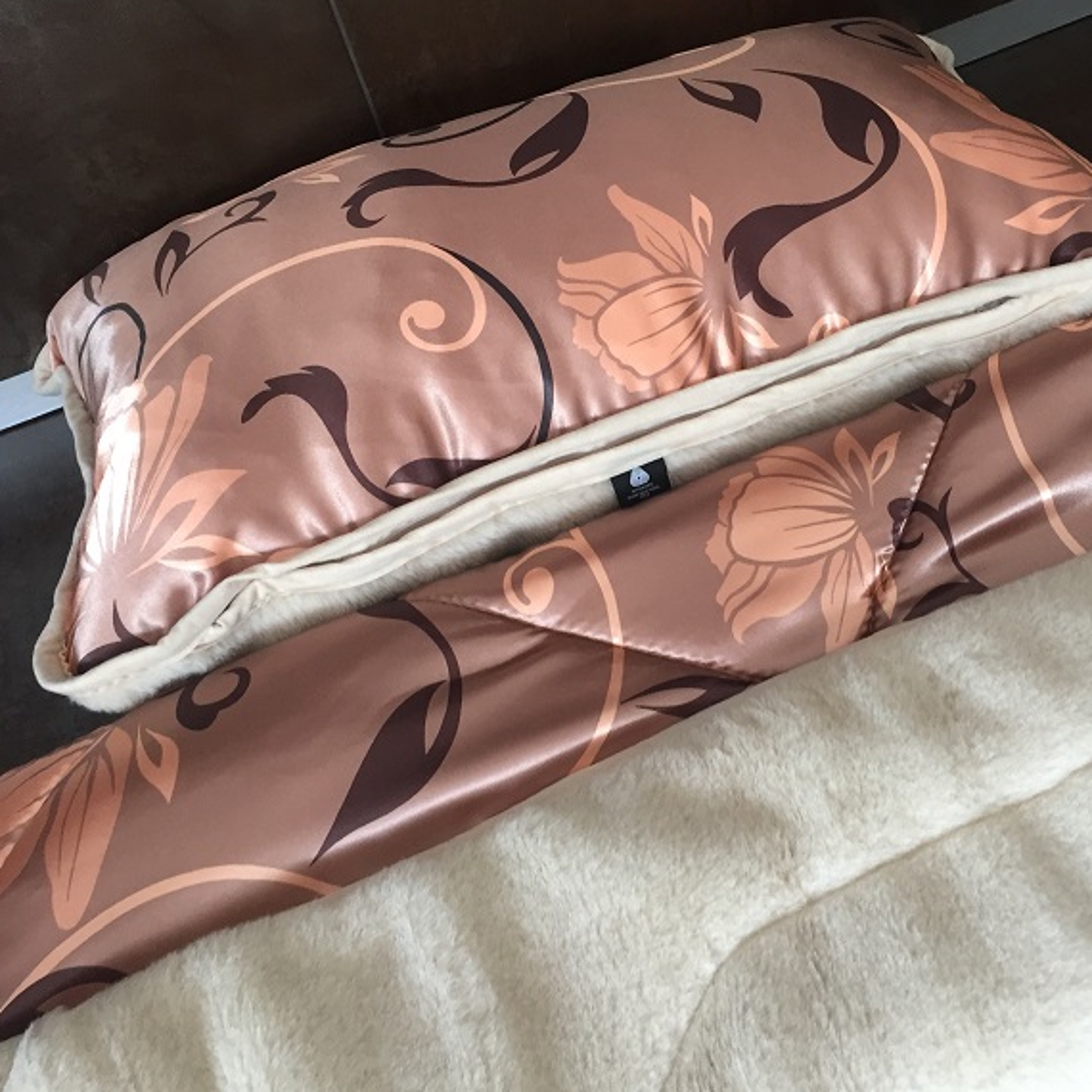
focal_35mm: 36
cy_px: 556
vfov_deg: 46.0
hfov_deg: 45.5
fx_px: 1285
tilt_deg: -53.2
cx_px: 713
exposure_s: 1/33
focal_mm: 4.15
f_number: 2.2
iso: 125
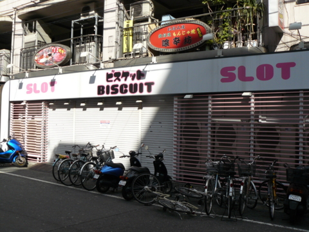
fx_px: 321
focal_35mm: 36
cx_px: 154
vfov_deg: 39.7
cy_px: 116
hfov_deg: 51.4
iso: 100
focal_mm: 6
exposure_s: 1/800
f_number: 4
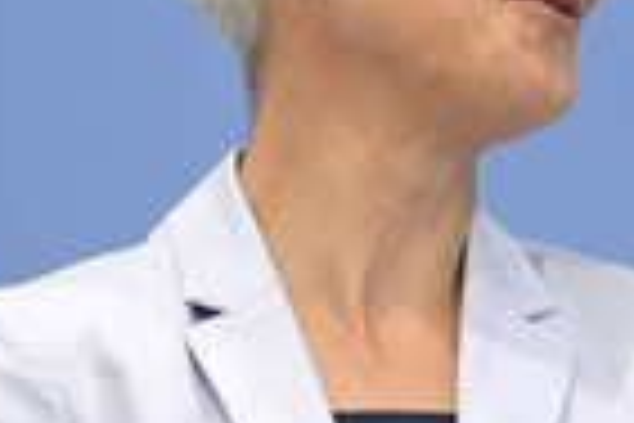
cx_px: 803
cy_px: 45
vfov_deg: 3.0
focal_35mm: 465
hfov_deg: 4.4
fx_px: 8189
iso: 5000
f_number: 5.6
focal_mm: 145
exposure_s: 1/640
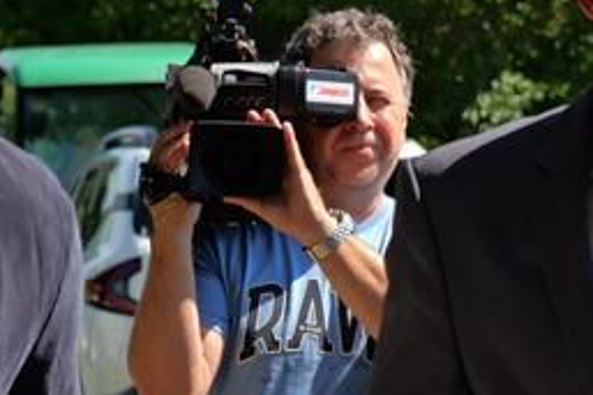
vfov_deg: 7.3
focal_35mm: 187
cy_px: 501
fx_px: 3078
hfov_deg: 11.0
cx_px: 205
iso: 100
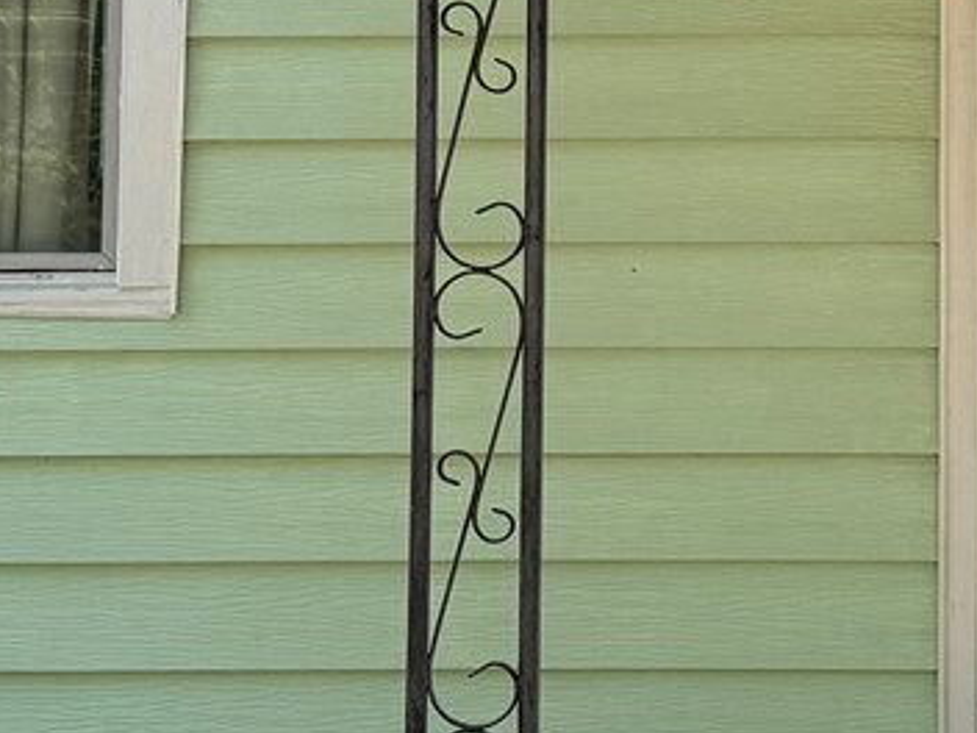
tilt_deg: +5.3
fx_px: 3076
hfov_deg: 17.7
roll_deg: -0.2
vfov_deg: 13.4
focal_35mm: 109
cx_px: 921
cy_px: -17
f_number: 1.78
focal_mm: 6.76
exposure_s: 1/1949
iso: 100
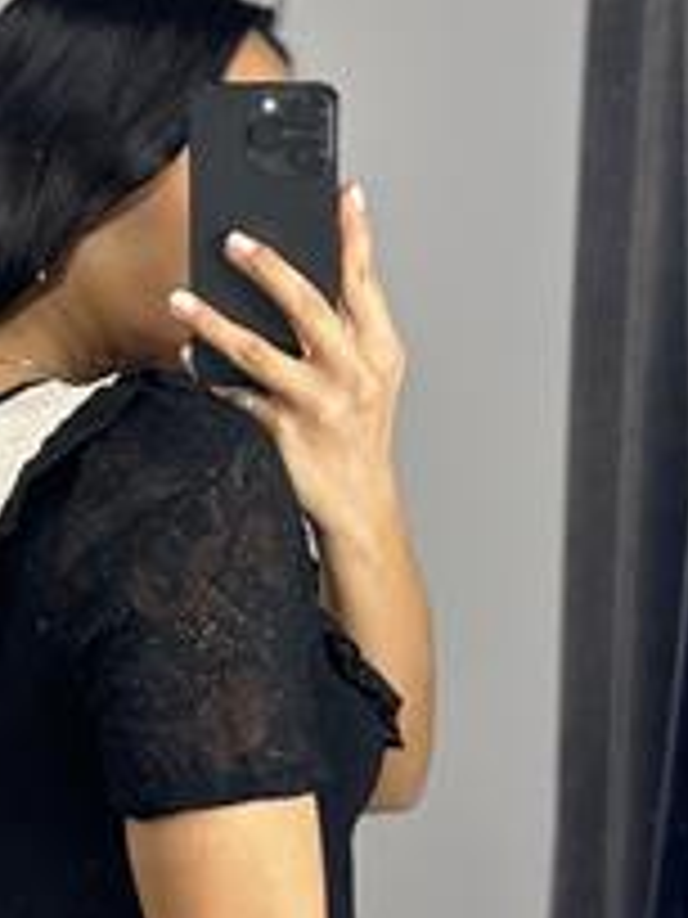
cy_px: 529
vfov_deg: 20.2
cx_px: 45
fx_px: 2571
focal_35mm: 97
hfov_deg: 15.0
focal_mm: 6.86
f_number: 1.78
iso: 64
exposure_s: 1/50
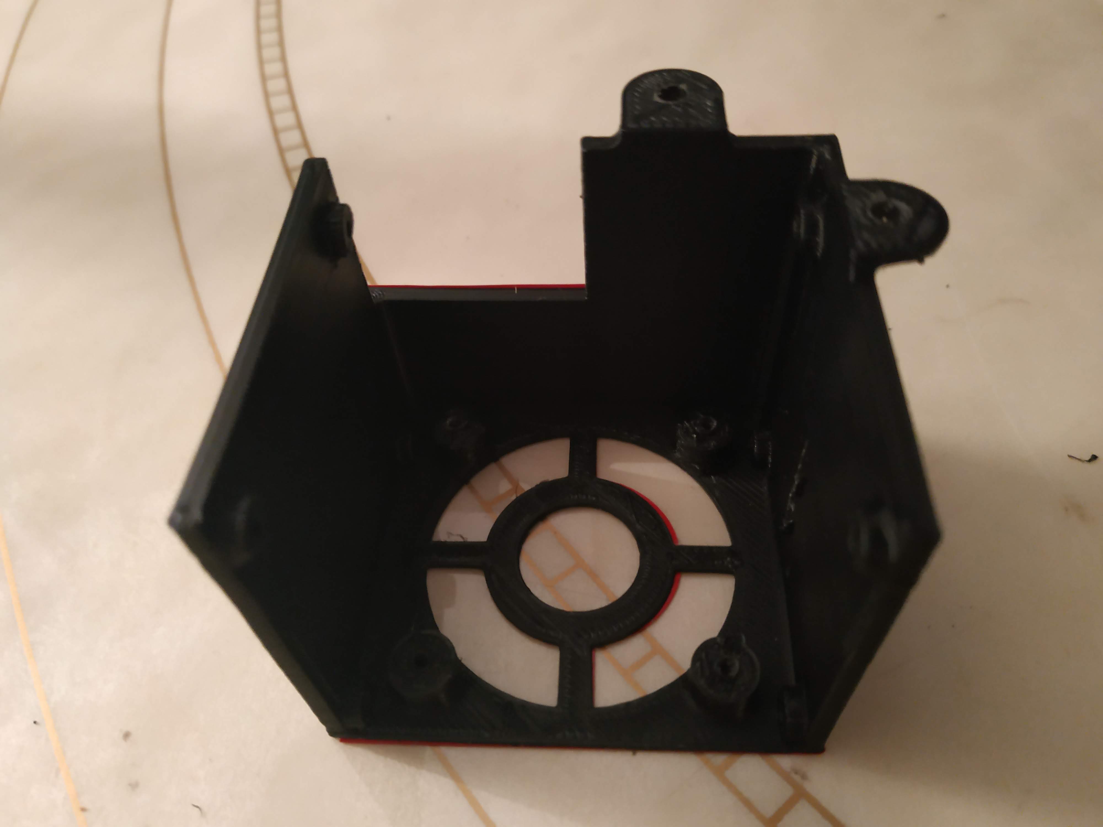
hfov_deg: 71.6
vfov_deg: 56.8
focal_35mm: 24
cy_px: 414
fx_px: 765
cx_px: 552
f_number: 1.9
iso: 800
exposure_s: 1/20
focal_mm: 3.94
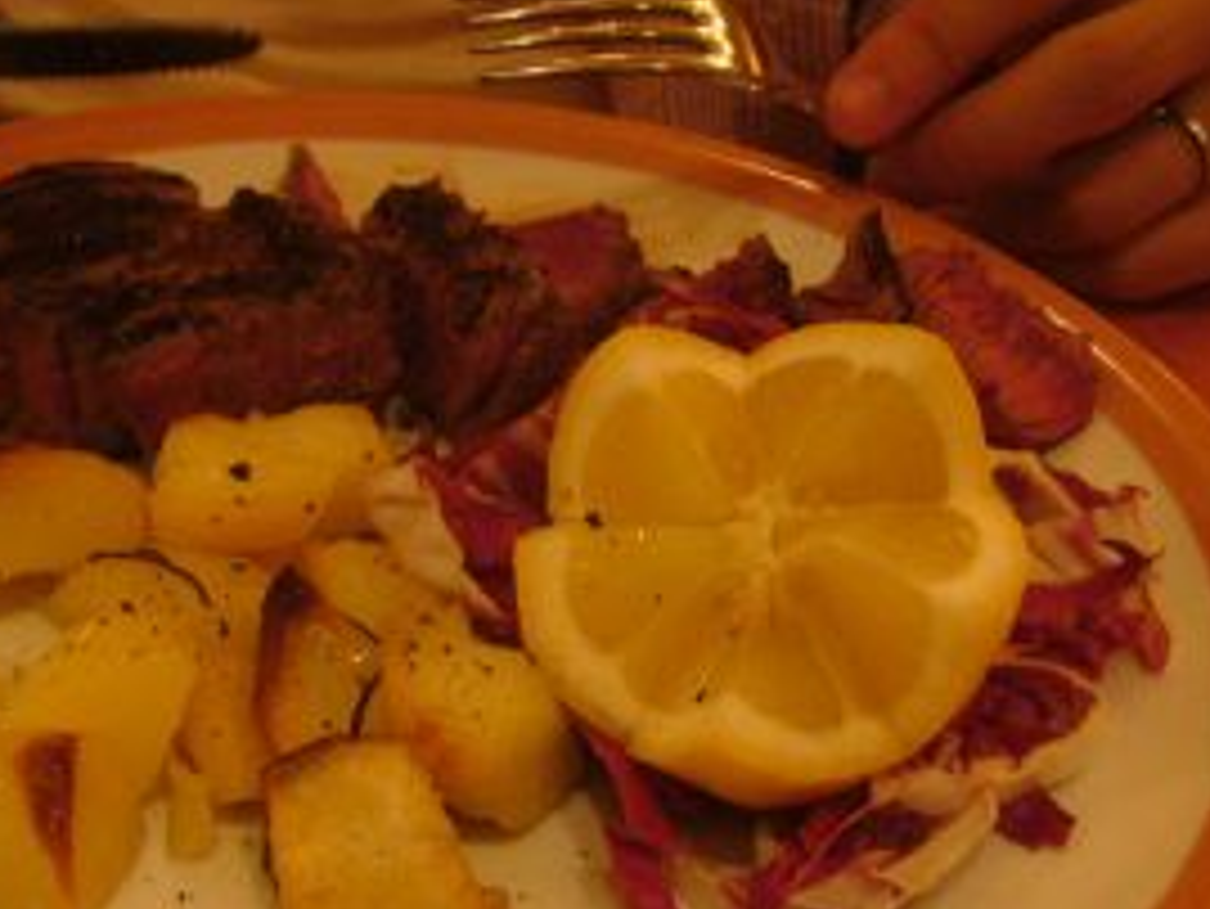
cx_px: 337
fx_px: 1818
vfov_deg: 27.9
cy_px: 585
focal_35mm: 52
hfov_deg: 36.1
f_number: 2.8
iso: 200
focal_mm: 5.8
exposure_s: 1/8
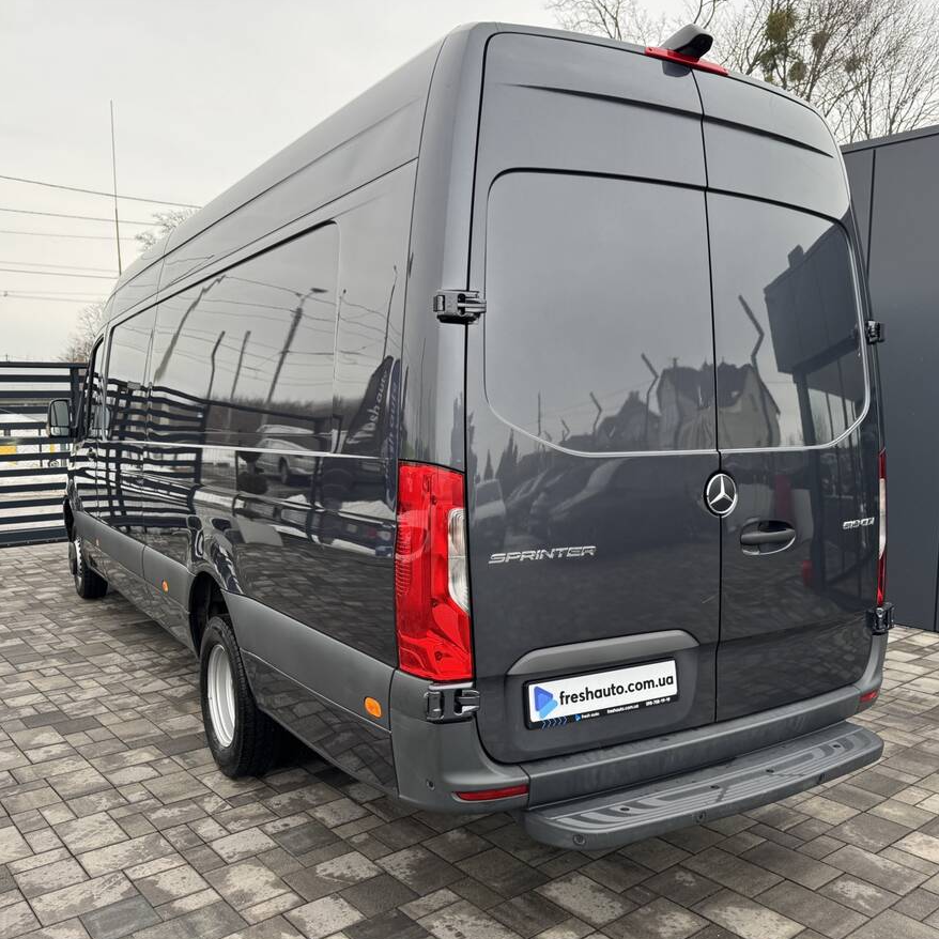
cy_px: 477
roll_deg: -0.8
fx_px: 890
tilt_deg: -6.1
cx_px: 487
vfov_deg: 55.6
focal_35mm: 29
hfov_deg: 55.6
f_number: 1.78
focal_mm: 6.76
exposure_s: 1/454
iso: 80
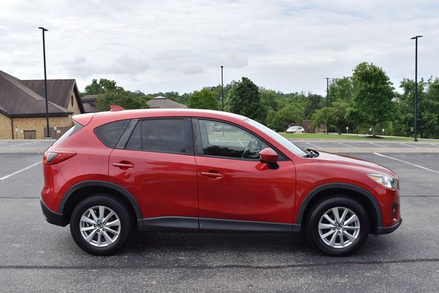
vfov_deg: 36.9
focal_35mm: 36
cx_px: 220
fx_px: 439
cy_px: 146
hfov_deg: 53.1
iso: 125
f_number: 8
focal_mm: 24
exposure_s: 1/250
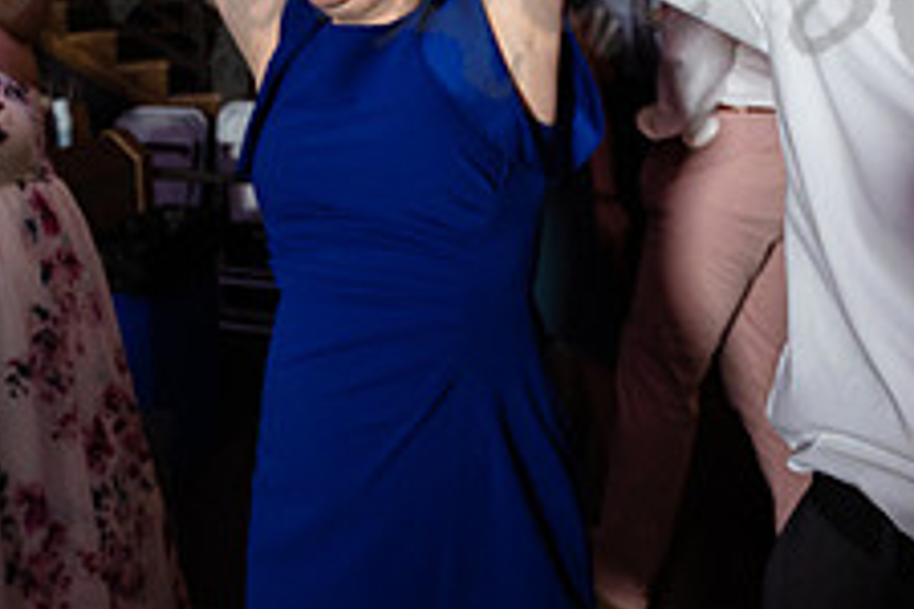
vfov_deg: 32.4
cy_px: -61
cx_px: 325
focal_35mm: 36
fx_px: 914
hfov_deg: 52.4
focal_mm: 14
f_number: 4
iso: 3200
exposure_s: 1/125
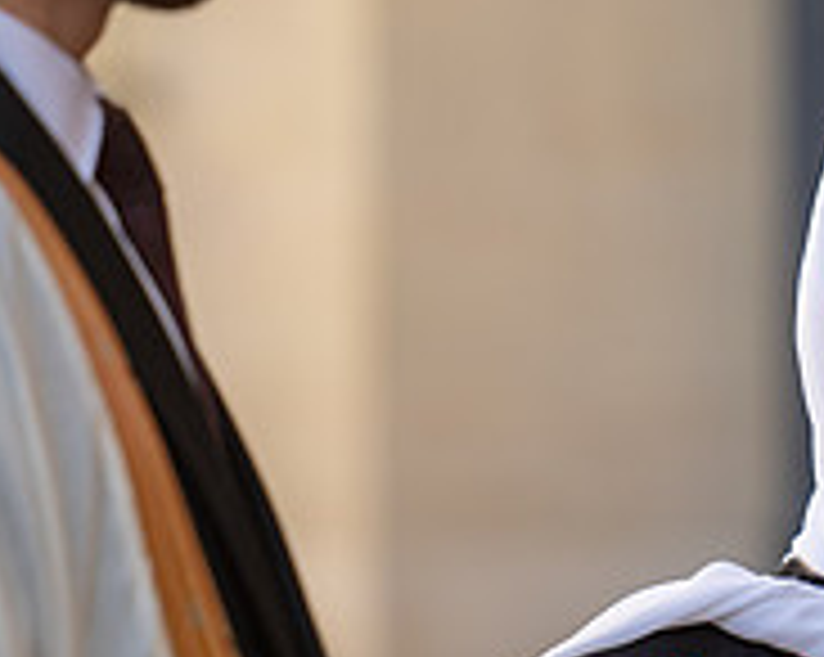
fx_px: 13058
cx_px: 644
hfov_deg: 3.6
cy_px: 250
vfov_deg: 2.9
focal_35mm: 536
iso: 100
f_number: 2.8
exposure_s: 1/1000
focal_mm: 180
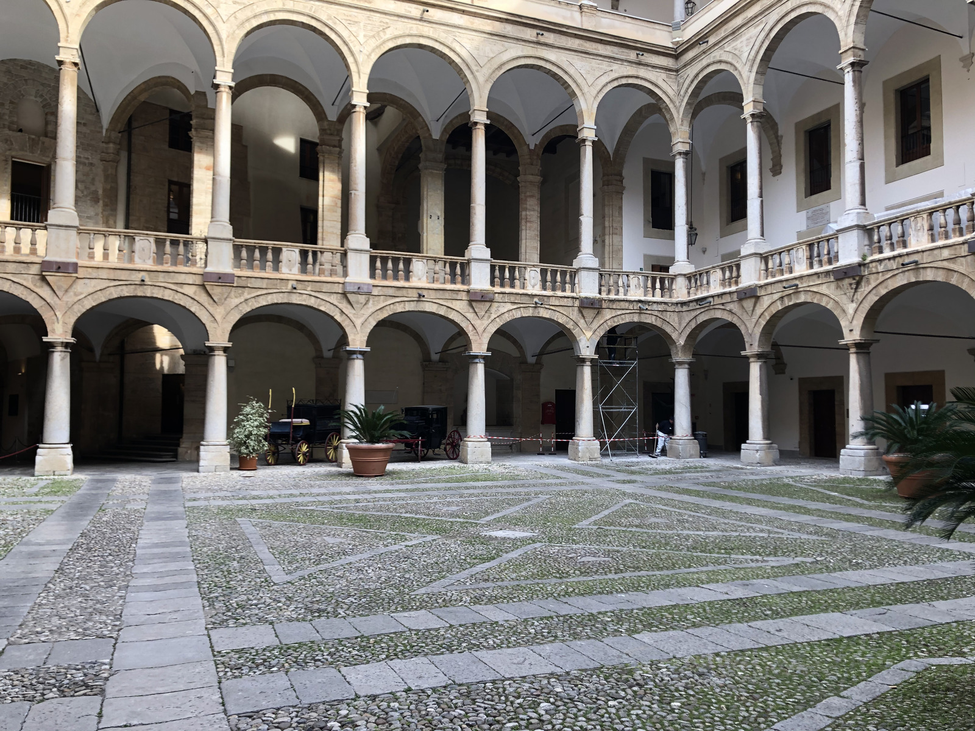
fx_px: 789
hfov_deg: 63.4
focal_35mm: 28
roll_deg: +0.5
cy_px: 366
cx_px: 488
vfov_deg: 49.7
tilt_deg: +3.7
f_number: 1.8
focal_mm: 4
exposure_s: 1/124
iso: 20
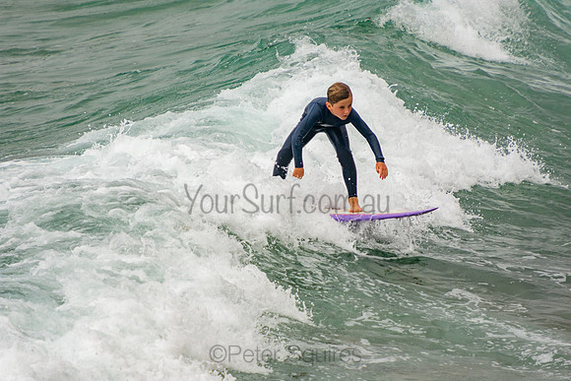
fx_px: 8091
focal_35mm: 510
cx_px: 286
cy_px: 190
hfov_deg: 4.0
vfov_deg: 2.7
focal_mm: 340
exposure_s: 1/1250
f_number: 5.6
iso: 200
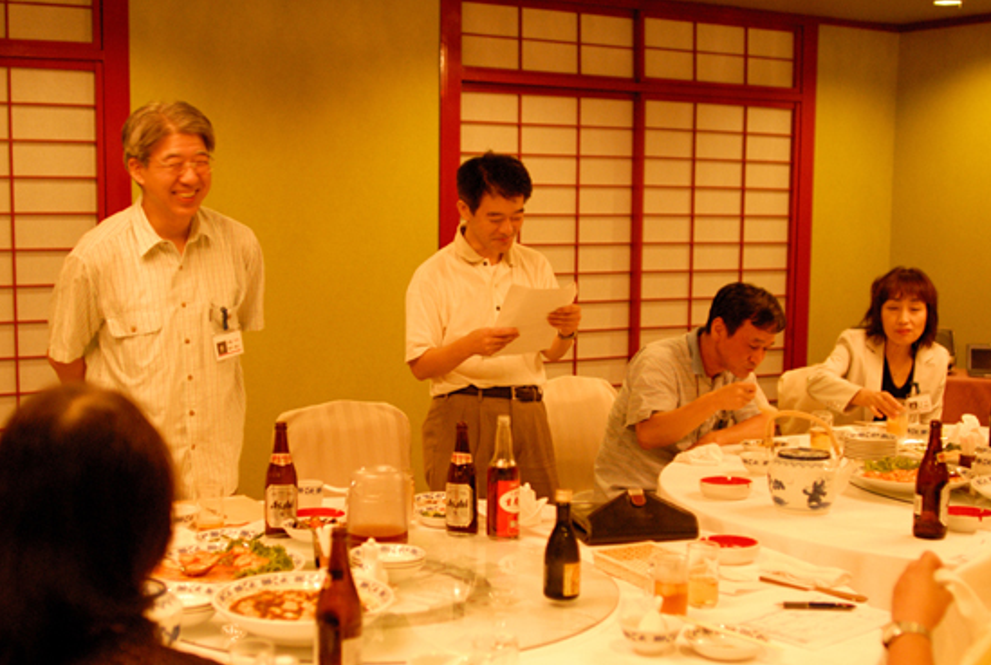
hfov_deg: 40.2
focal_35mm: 49
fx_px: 1351
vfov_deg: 27.6
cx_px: 444
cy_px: 386
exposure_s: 1/80
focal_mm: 28
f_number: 2
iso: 800
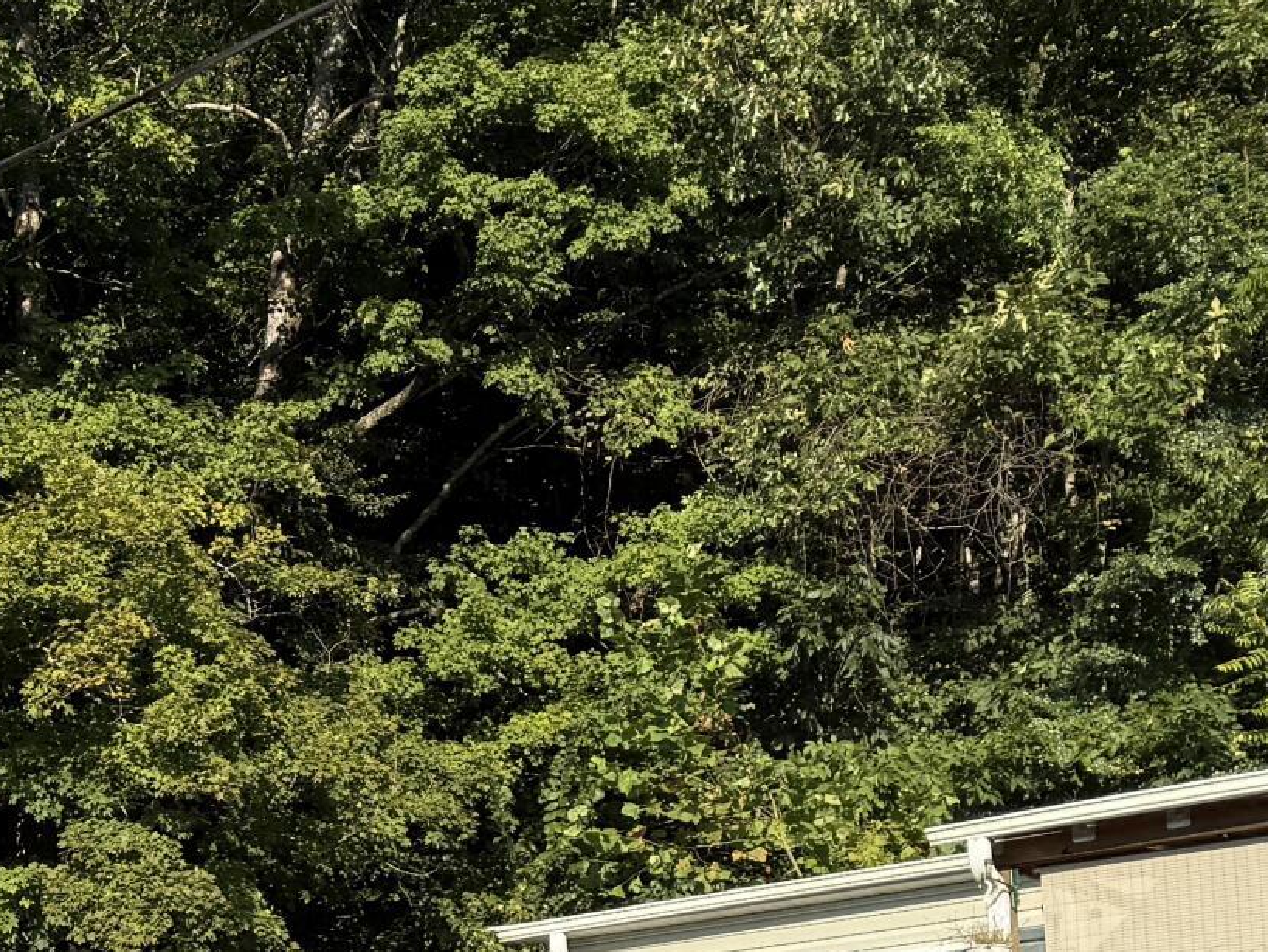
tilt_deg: +10.3
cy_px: 1043
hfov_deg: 21.4
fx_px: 3224
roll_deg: -0.9
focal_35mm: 88
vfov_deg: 16.3
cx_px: -23
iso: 80
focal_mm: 6.76
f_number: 1.78
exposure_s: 1/2907
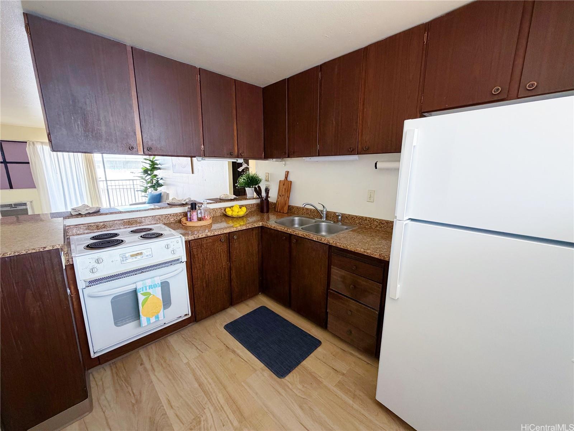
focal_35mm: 14
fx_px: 232
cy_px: 216
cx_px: 287
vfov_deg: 85.7
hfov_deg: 102.1
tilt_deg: -12.1
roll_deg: -0.1
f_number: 2.2
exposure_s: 1/120
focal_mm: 2.22
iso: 320
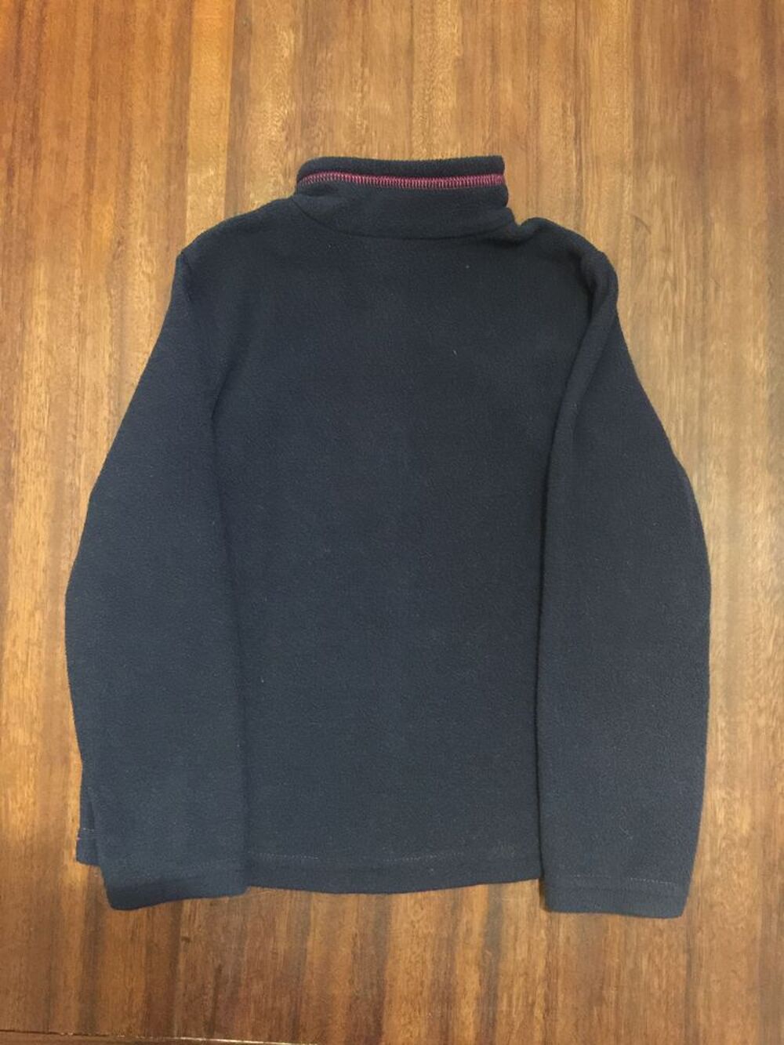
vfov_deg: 61.7
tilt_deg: -84.0
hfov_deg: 48.2
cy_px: 522
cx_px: 392
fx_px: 876
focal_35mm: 29
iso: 160
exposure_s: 1/4
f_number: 2.2
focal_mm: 4.15
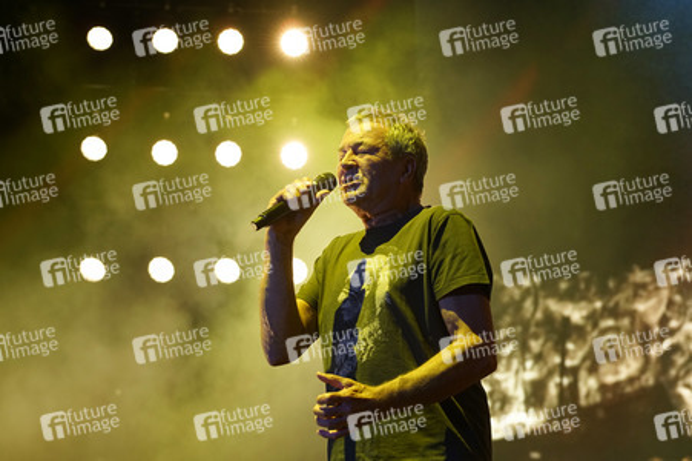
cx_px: 346
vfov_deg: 15.3
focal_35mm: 89
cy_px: 230
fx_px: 1709
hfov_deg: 22.9
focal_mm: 89
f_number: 5.6
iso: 1600
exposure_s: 1/400
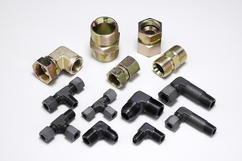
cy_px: 80
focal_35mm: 105
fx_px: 705
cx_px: 121
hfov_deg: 19.5
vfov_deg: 13.0
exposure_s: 1/125
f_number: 29
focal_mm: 70
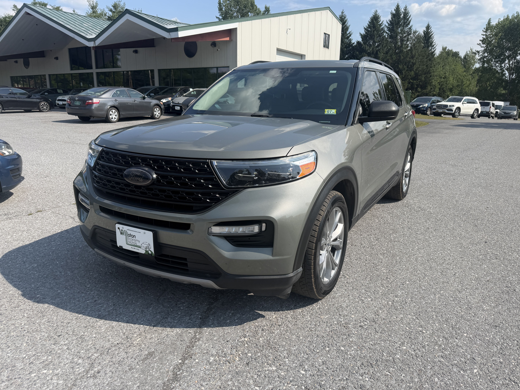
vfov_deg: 54.9
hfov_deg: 69.4
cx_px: 266
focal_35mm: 25
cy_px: 200
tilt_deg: -14.1
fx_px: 376
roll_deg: -0.4
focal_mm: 6.76
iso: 80
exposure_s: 1/4405
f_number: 1.78
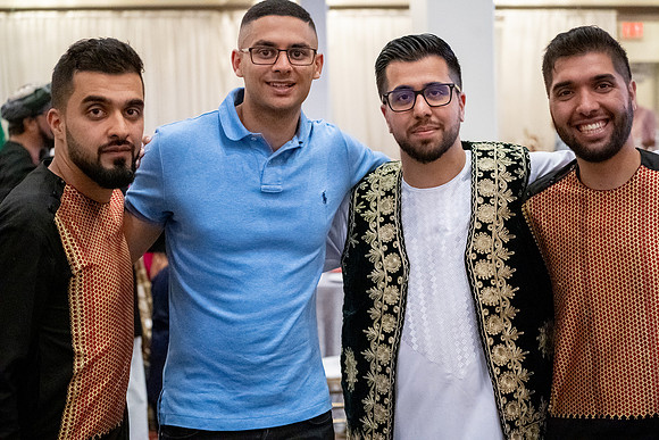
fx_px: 1282
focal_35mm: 70
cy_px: 220
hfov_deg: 28.8
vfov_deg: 19.5
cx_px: 330
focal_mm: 70
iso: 32000
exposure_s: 1/320
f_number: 4
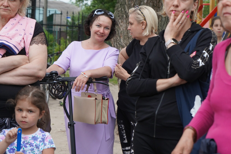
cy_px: 62
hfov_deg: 19.3
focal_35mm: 106
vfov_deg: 12.9
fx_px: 680
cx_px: 114
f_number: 5.6
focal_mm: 70
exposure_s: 1/160
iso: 640
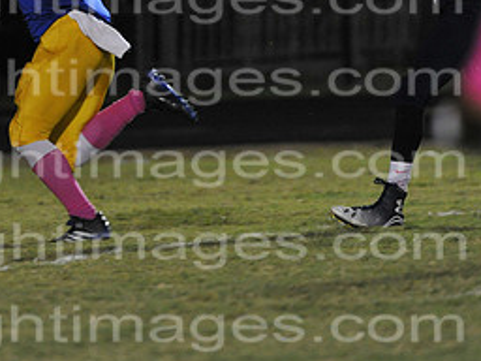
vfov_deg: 2.3
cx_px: 41
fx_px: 9060
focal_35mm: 652
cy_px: 41
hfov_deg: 3.0
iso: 5000
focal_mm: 300
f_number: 4
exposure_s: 1/500
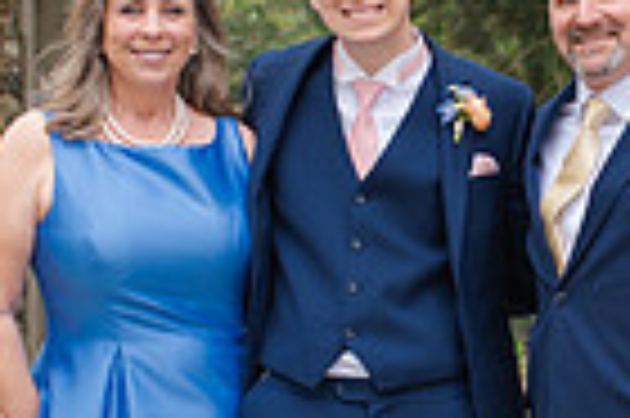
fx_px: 3356
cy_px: 230
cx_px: 456
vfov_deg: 7.1
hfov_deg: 10.7
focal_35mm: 192
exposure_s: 1/320
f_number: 3.2
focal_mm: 35
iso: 360
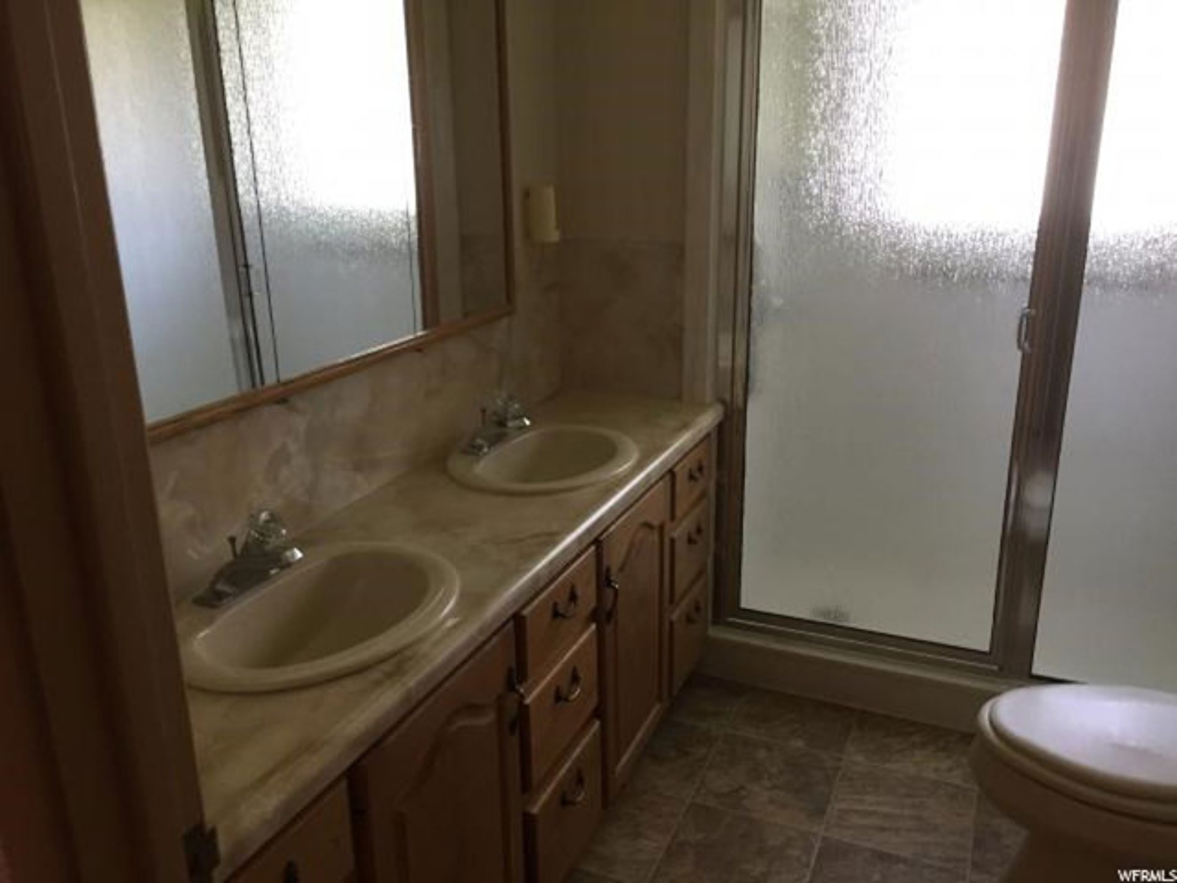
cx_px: 588
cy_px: 442
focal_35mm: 29
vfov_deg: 48.2
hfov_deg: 61.7
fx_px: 986
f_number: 2.2
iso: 50
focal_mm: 4.15
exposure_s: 1/30
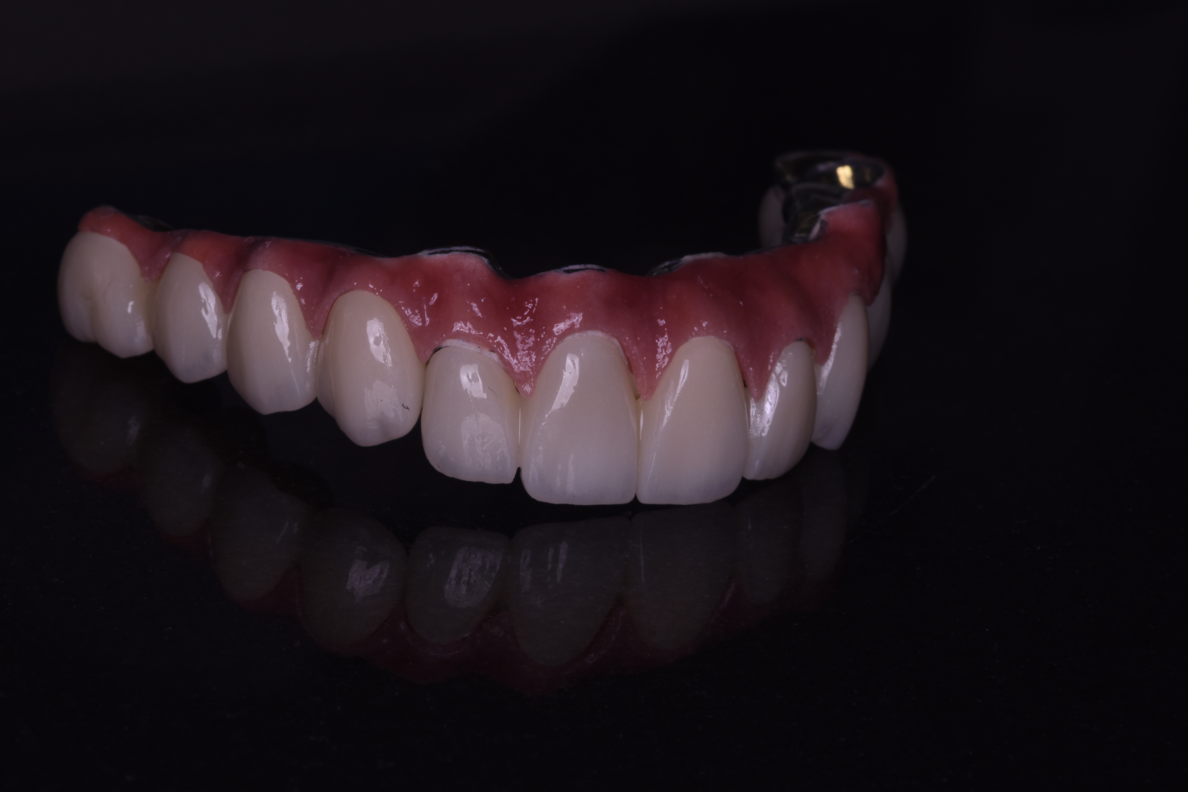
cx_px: 594
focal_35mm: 158
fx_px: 5197
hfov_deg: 13.0
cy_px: 396
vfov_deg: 8.7
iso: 125
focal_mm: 105
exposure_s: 1/200
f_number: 32
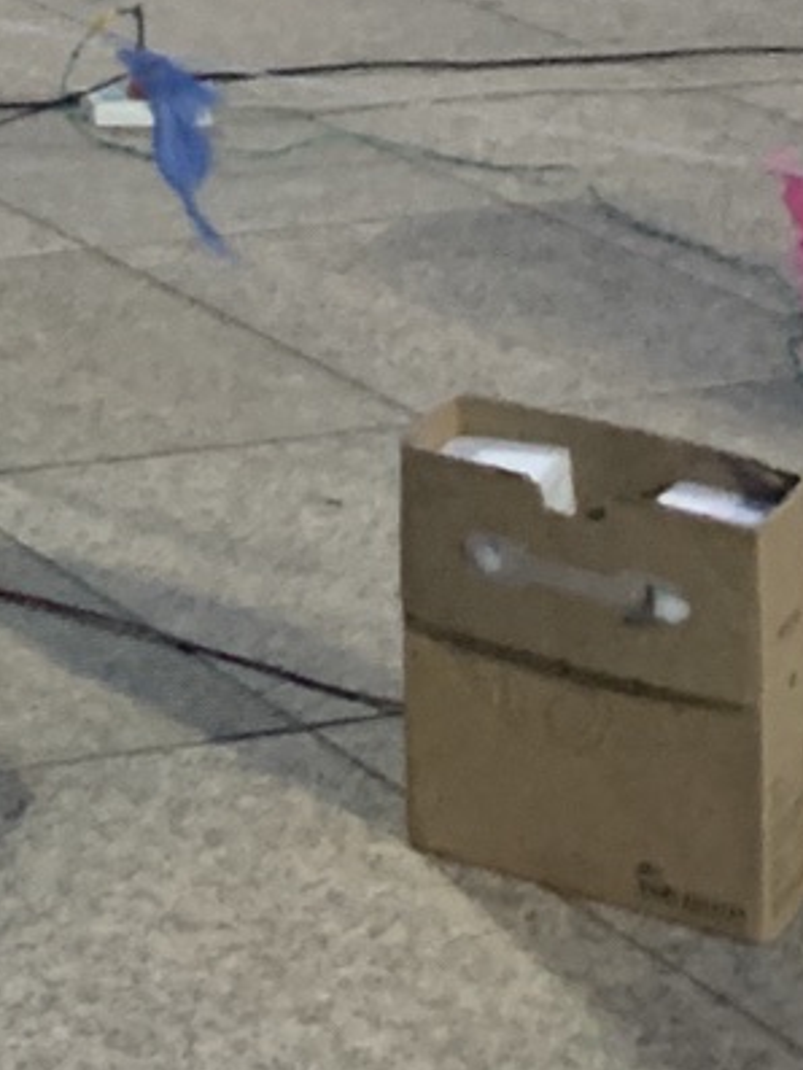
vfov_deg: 13.1
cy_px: -1051
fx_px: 4050
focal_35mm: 131
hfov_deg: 9.8
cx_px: -1191
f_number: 1.8
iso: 500
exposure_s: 1/25
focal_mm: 4.25
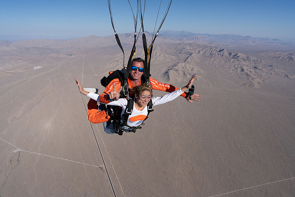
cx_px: 148
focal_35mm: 24
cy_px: 98
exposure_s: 1/2000
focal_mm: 24
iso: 800
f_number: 13
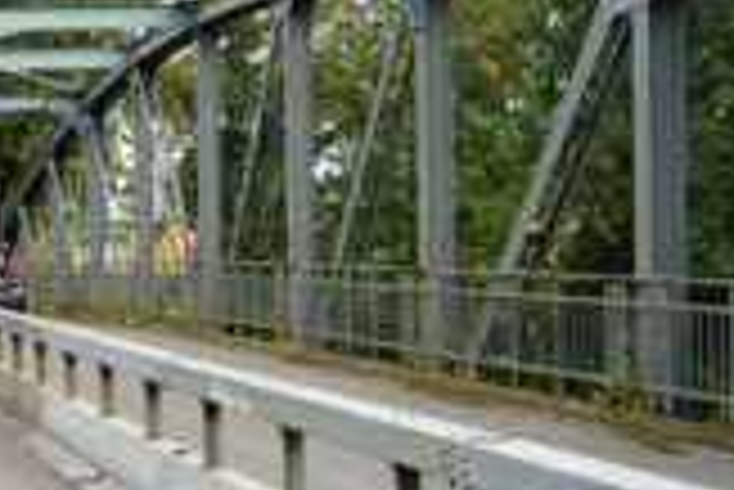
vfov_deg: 16.9
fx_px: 1653
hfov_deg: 23.1
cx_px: -126
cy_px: 303
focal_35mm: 81
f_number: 4.5
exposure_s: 1/60
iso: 125
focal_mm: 33
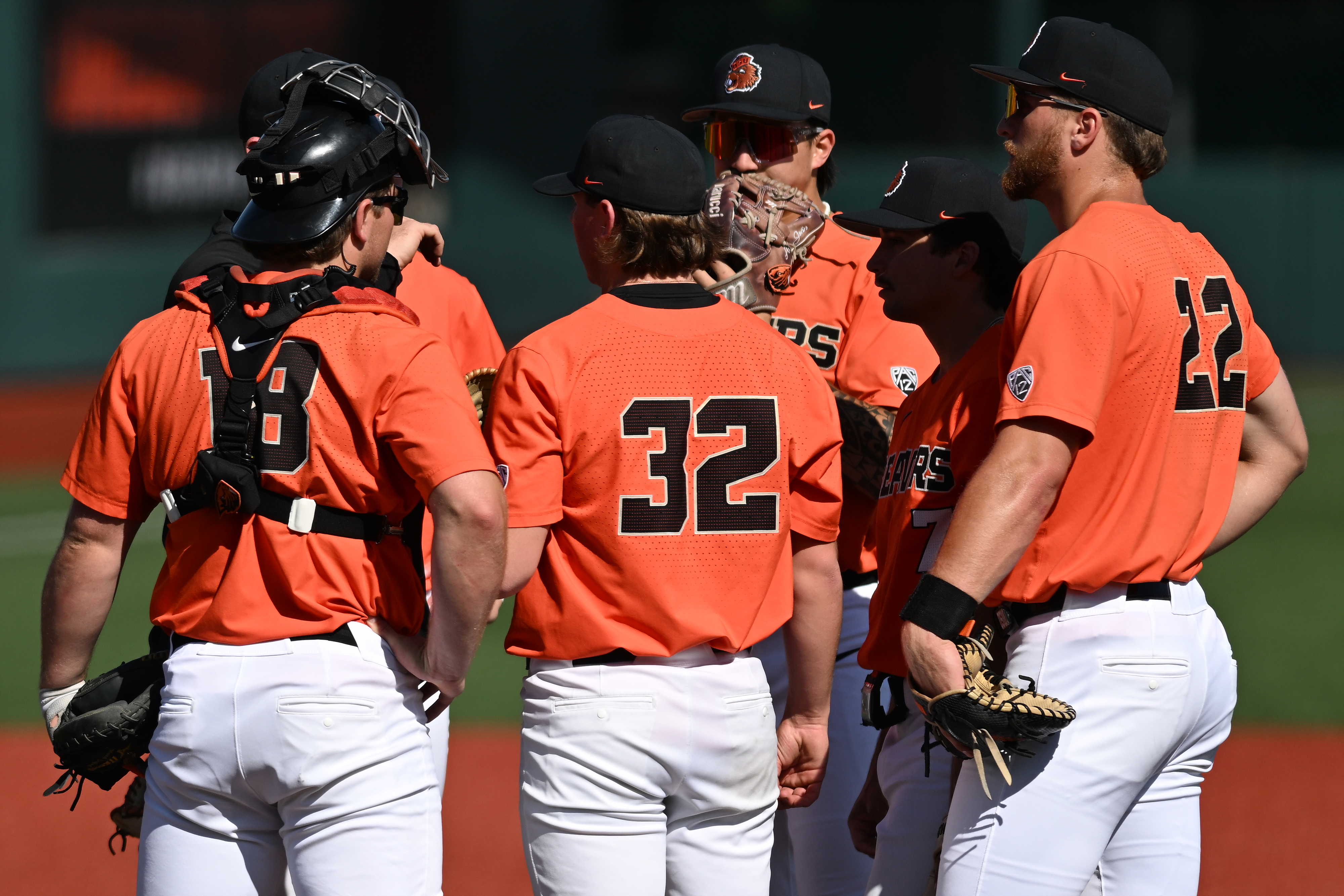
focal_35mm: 300
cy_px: 448
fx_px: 11200
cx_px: 672
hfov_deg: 6.9
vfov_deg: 4.6
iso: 180
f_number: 2.8
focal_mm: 300
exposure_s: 1/5000
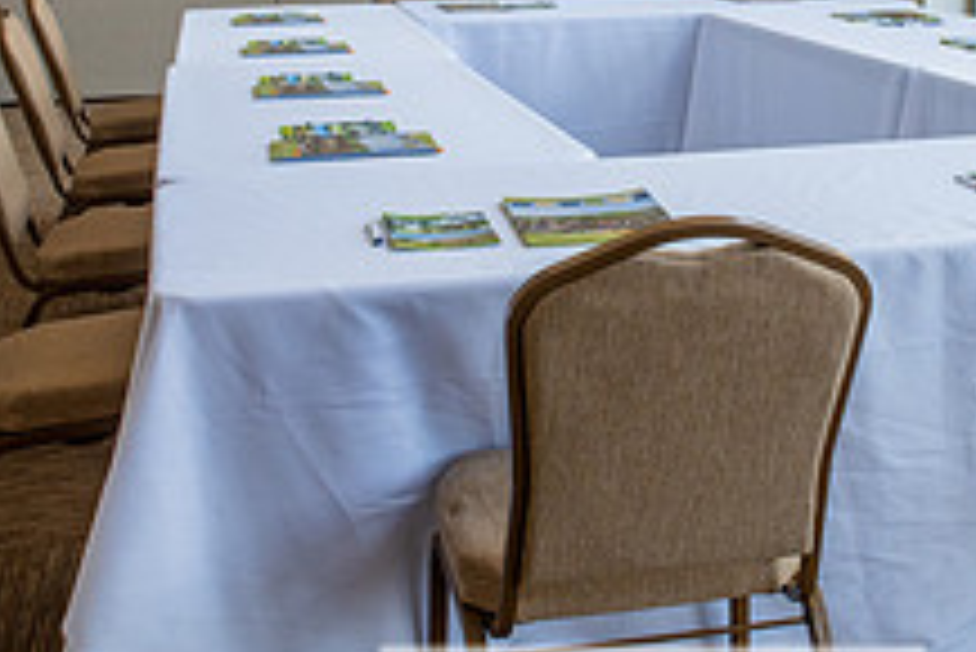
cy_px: 25
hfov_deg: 31.2
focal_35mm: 64
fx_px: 1736
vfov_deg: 20.7
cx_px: 652
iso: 800
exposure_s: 1/250
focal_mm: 24
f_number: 6.3
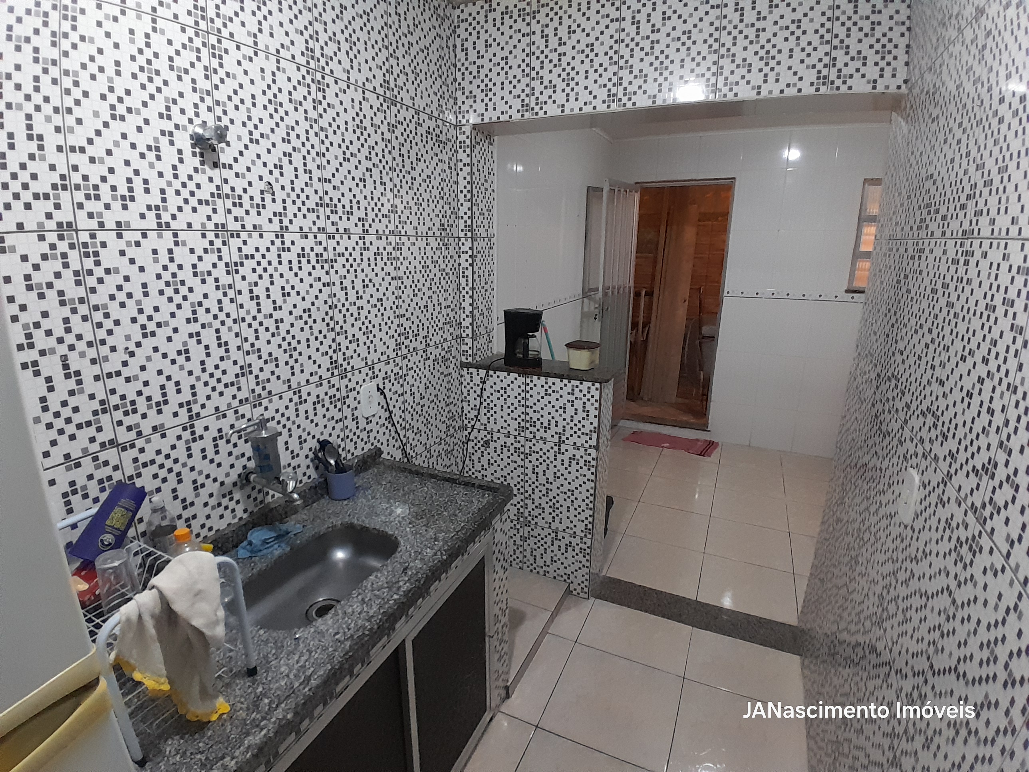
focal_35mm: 17
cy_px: 386
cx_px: 514
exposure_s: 1/24
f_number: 2.2
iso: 250
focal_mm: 1.46
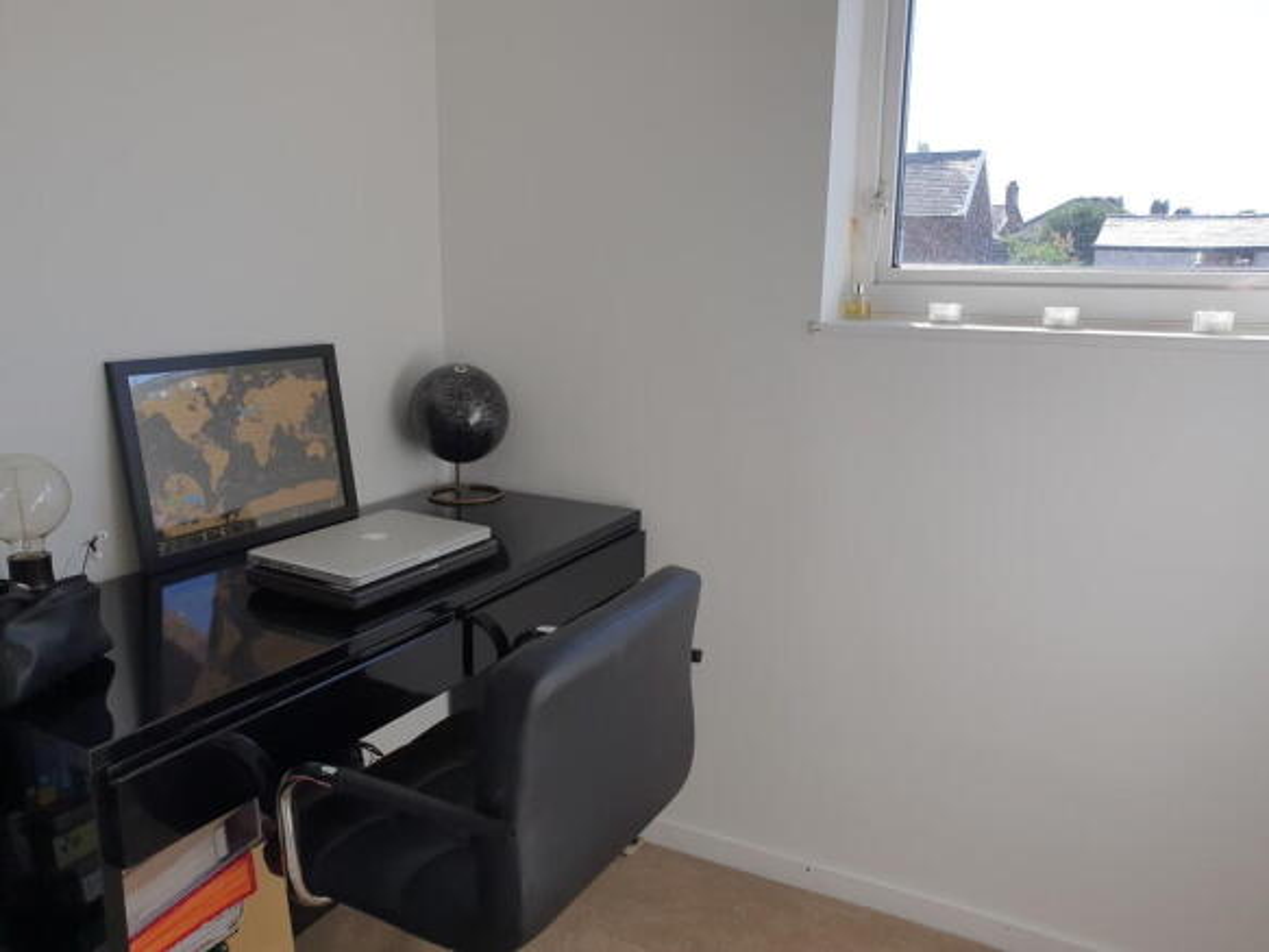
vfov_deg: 53.0
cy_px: 476
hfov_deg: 67.3
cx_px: 634
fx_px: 953
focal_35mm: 26
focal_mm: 4.32
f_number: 2.4
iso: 50
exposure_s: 1/425
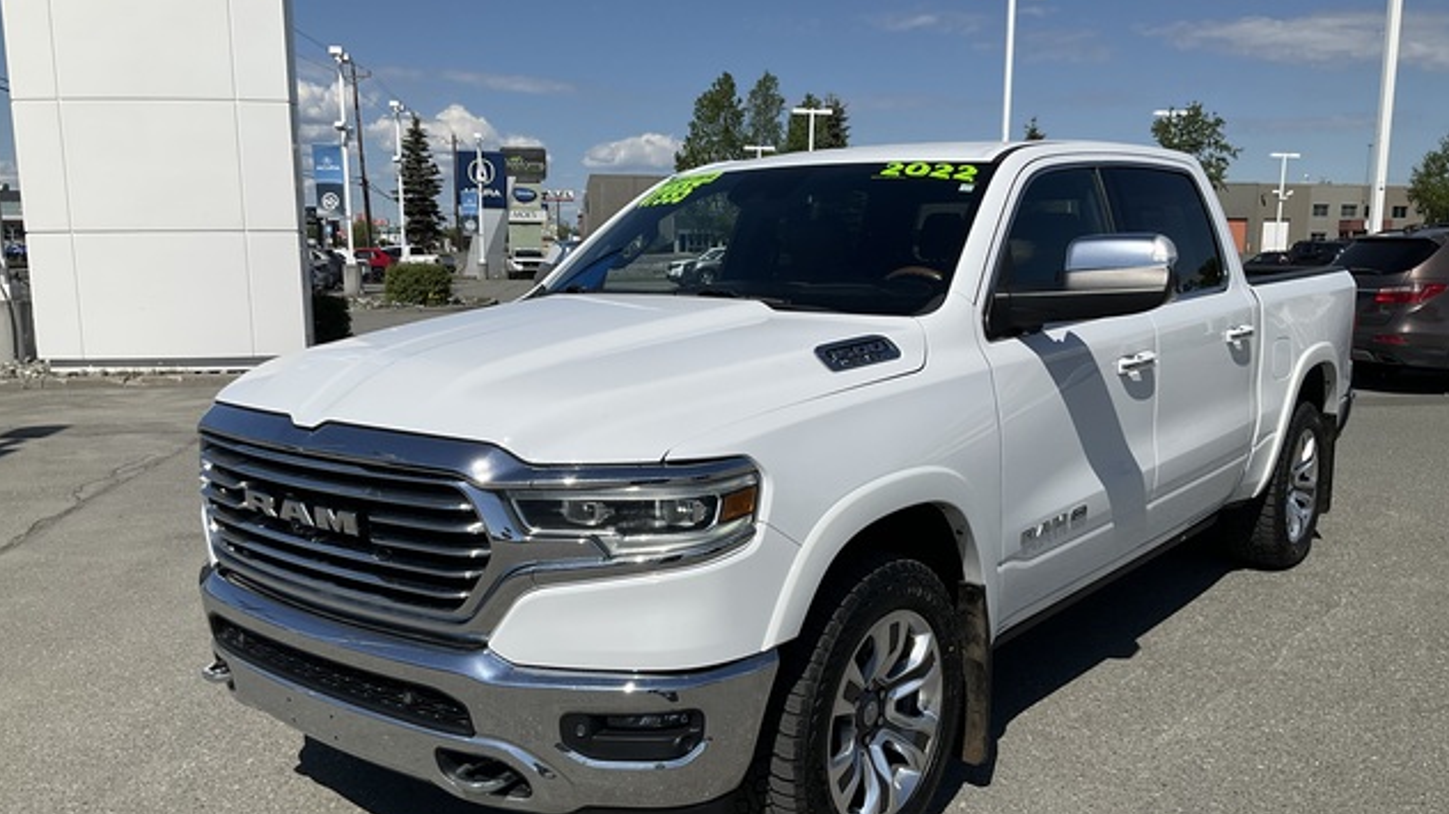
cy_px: 477
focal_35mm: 32
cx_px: 724
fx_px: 1229
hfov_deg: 61.0
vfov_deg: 36.5
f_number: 1.8
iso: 25
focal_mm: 3
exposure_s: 1/4785
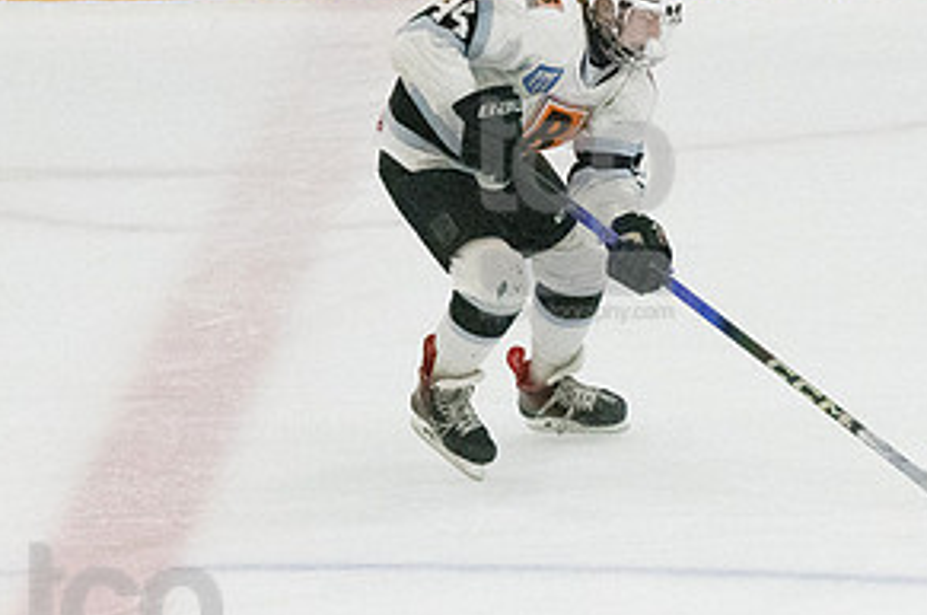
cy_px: 210
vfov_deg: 2.9
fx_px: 12314
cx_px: 577
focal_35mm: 479
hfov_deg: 4.3
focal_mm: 160
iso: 8000
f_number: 5
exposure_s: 1/1600
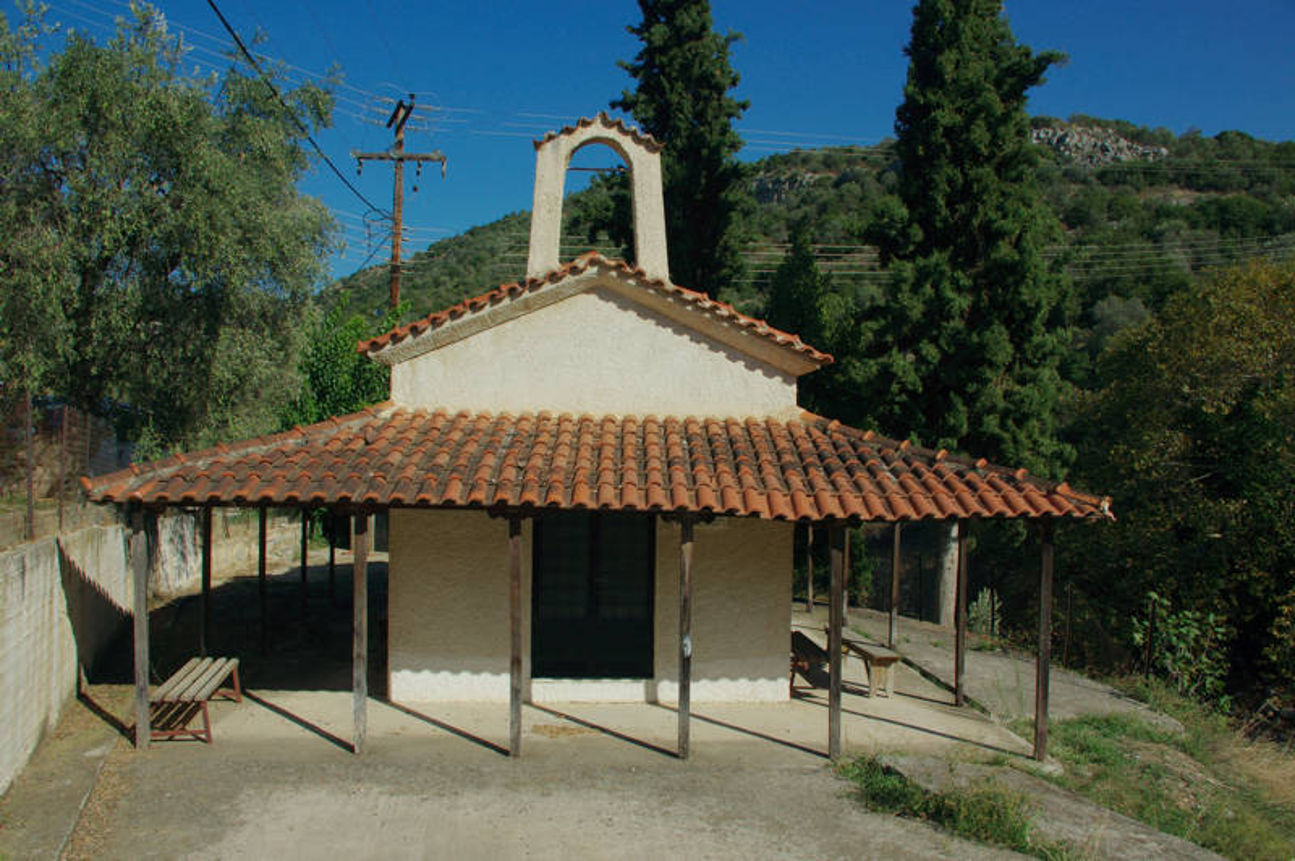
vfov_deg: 47.9
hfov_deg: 67.4
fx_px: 970
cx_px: 648
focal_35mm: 27
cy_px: 430
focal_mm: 18
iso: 200
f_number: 9
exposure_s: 1/1000
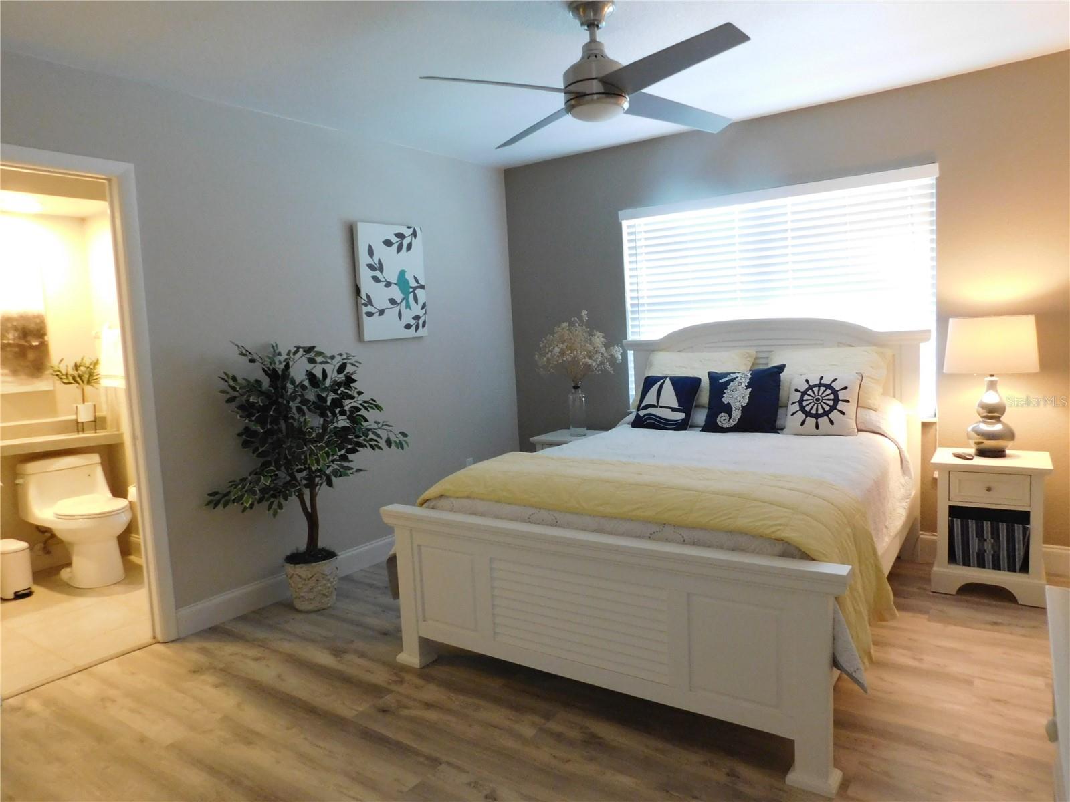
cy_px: 401
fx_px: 711
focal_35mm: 23
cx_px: 535
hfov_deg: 73.9
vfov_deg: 58.9
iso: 400
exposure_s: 1/8
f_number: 3
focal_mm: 4
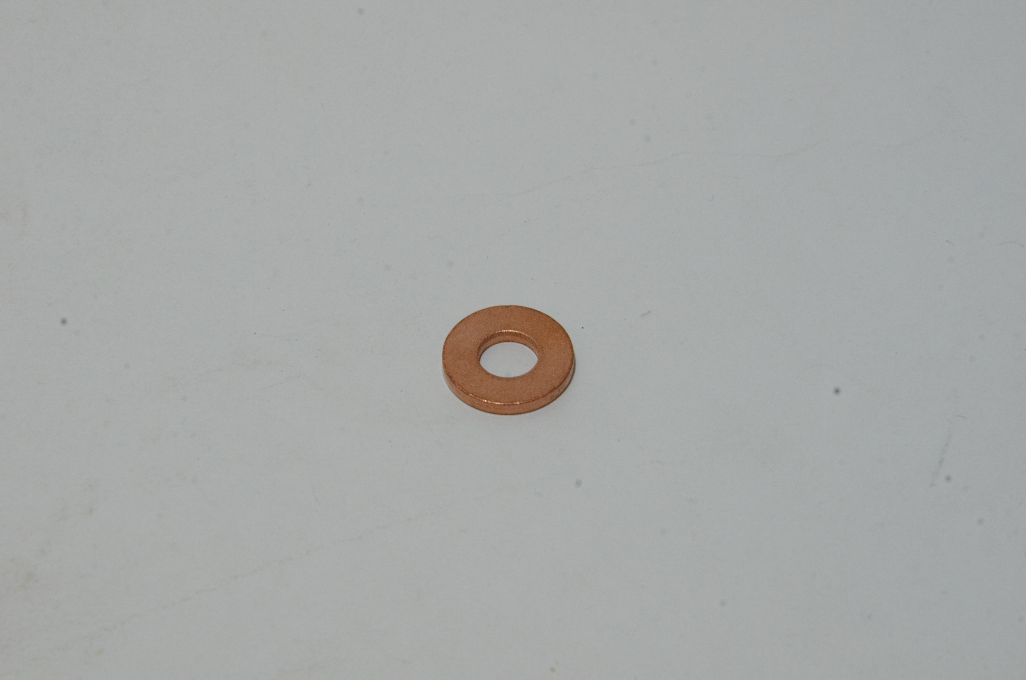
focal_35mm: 158
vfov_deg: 8.7
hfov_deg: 13.1
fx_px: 4479
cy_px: 340
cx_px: 513
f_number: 22
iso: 1250
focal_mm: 105
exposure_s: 1/40
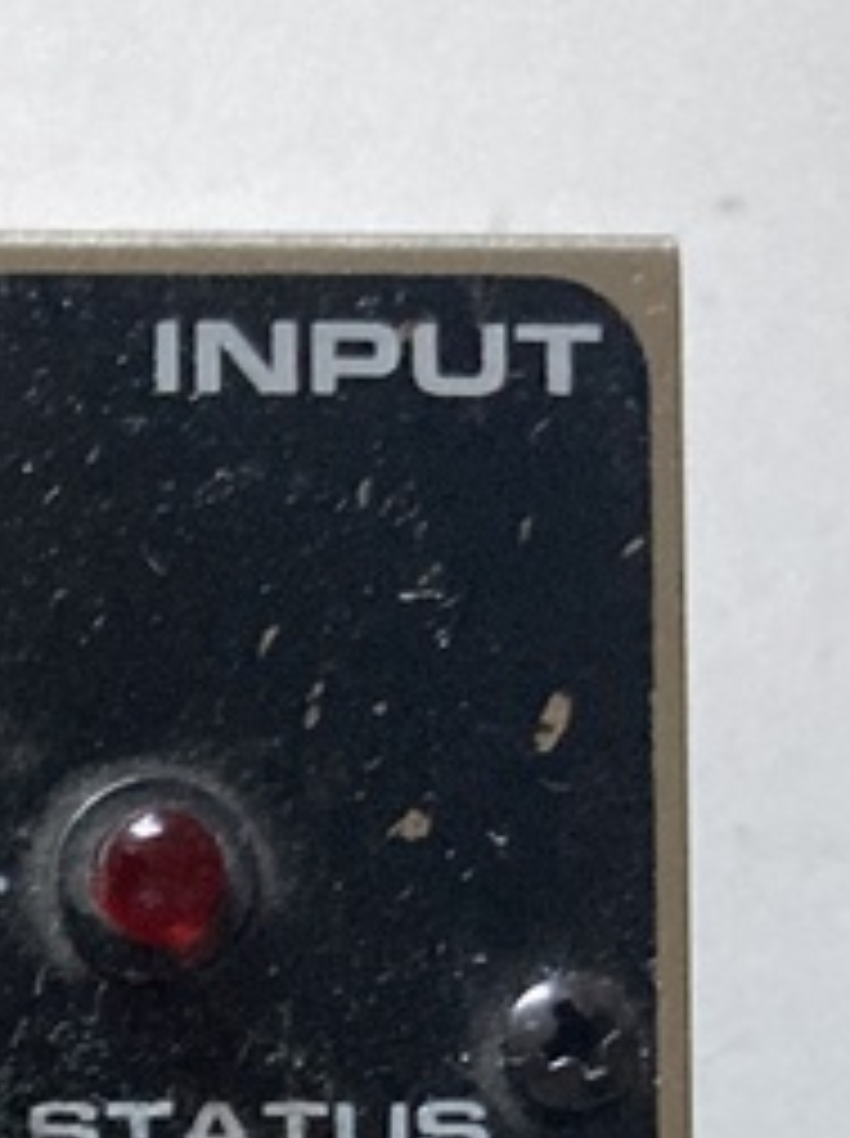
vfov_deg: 13.5
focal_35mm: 133
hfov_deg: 10.6
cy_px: 1970
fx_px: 4366
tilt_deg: -77.7
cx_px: -508
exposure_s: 1/51
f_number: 1.8
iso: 320
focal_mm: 3.99
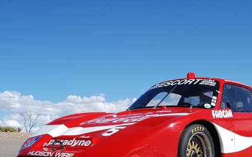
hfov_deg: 34.9
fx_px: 398
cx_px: 157
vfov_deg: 22.2
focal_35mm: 58
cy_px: 112
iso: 100
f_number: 8
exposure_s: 1/250
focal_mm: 26
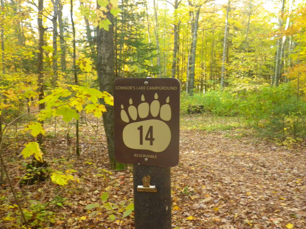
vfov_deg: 41.8
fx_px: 301
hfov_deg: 54.0
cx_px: 153
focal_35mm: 34
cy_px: 114
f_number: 3.8
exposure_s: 1/50
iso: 320
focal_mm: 6.1
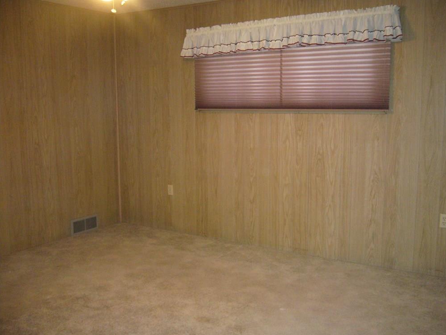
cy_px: 165
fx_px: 464
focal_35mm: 36
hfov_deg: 51.3
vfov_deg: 39.7
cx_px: 228
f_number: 2.8
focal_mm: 5.8
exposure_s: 1/30
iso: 400
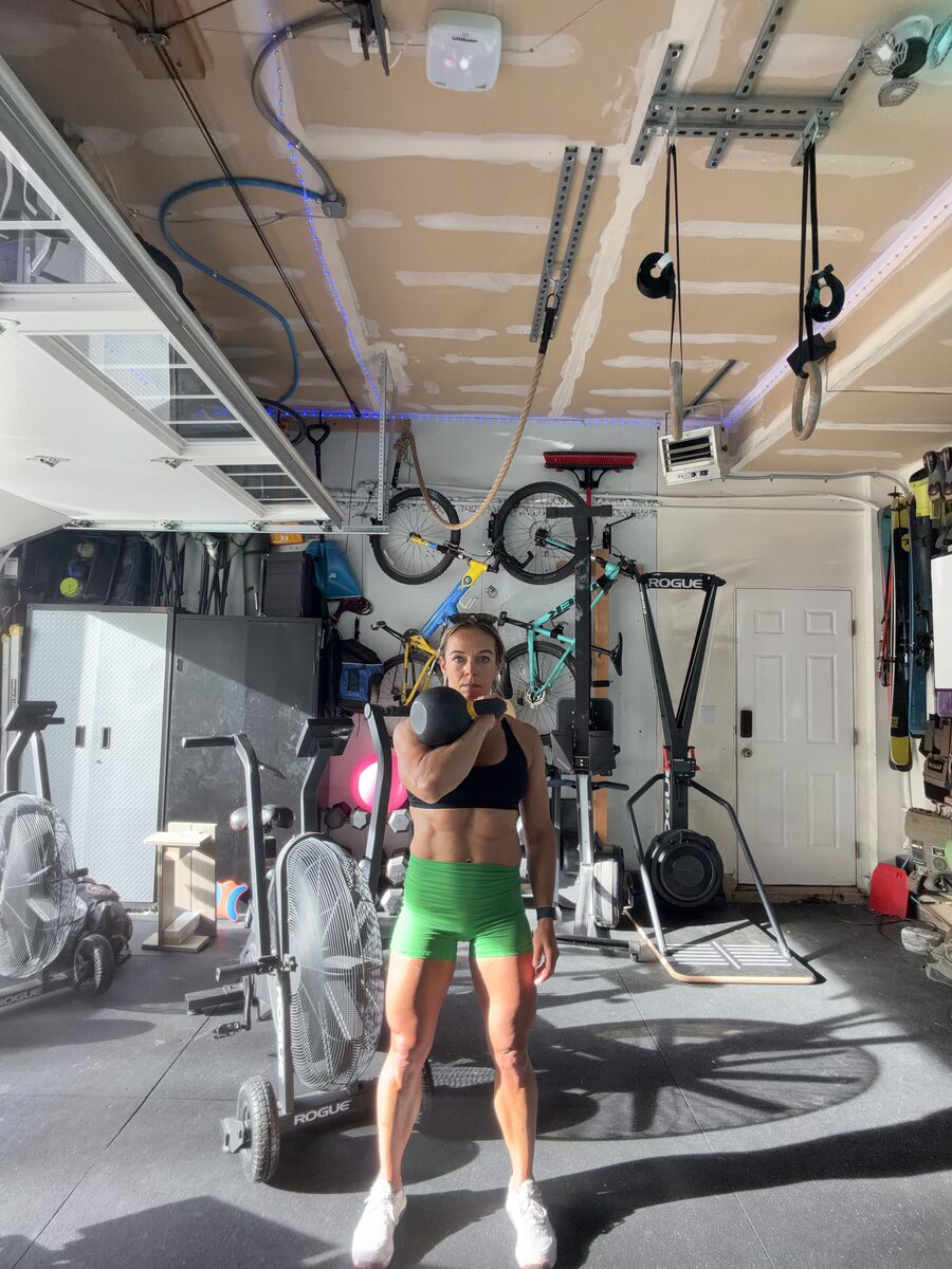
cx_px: 476
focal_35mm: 19
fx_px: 697
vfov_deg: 84.7
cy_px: 634
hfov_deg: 68.7
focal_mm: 2.71
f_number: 1.9
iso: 80
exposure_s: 1/70
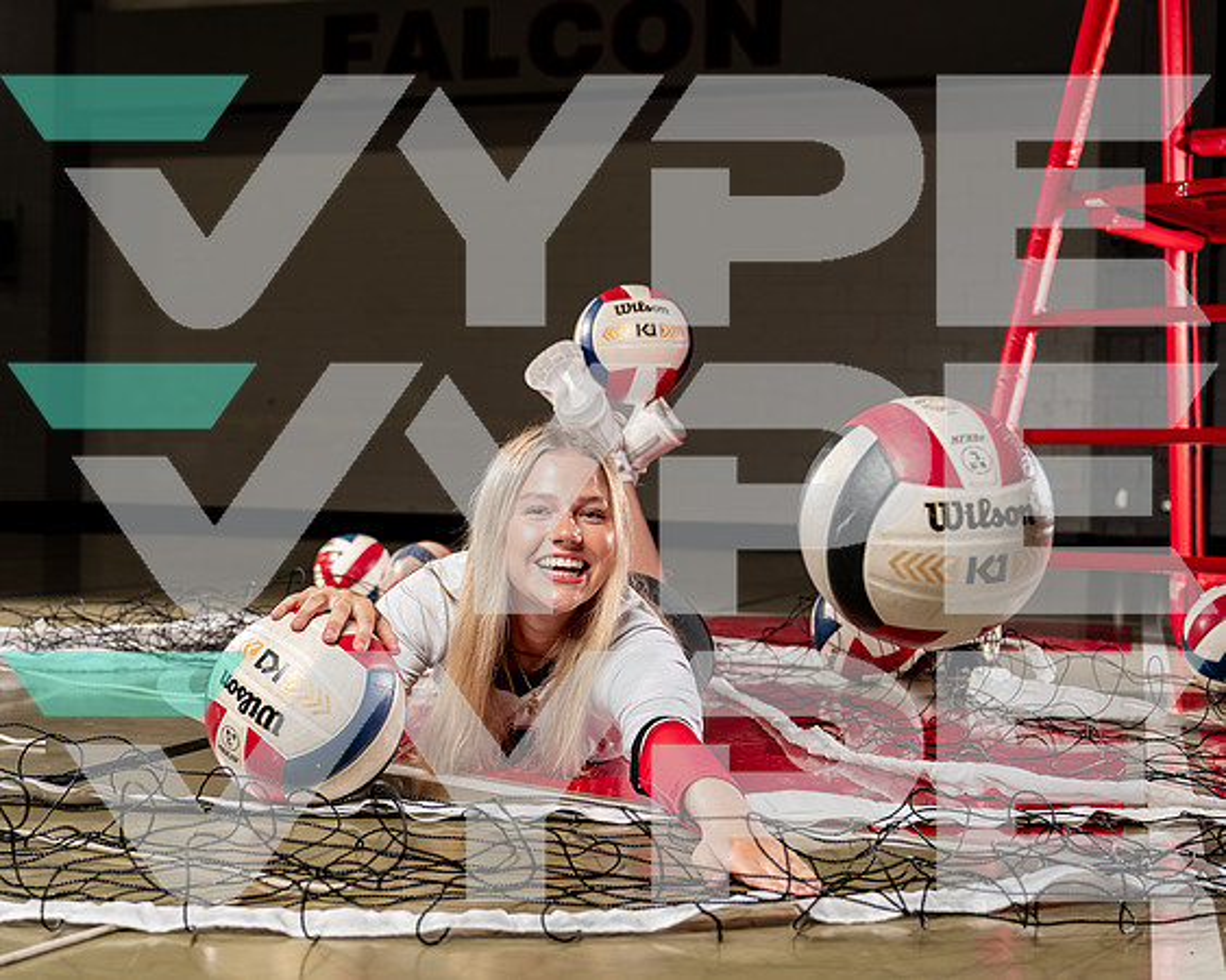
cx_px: 594
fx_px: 1778
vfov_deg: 30.8
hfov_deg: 38.0
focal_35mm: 49
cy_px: 493
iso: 100
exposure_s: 1/250
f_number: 4
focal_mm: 39
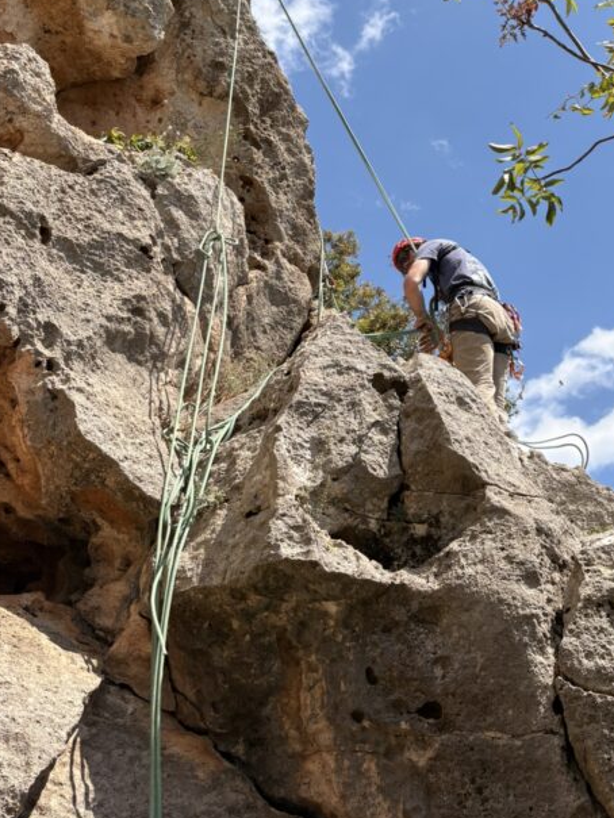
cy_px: 242
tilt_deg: +41.4
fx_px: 1040
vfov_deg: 42.1
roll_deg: +2.7
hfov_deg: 32.6
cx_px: 418
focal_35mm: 44
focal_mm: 5.96
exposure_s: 1/3125
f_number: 1.6
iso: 50
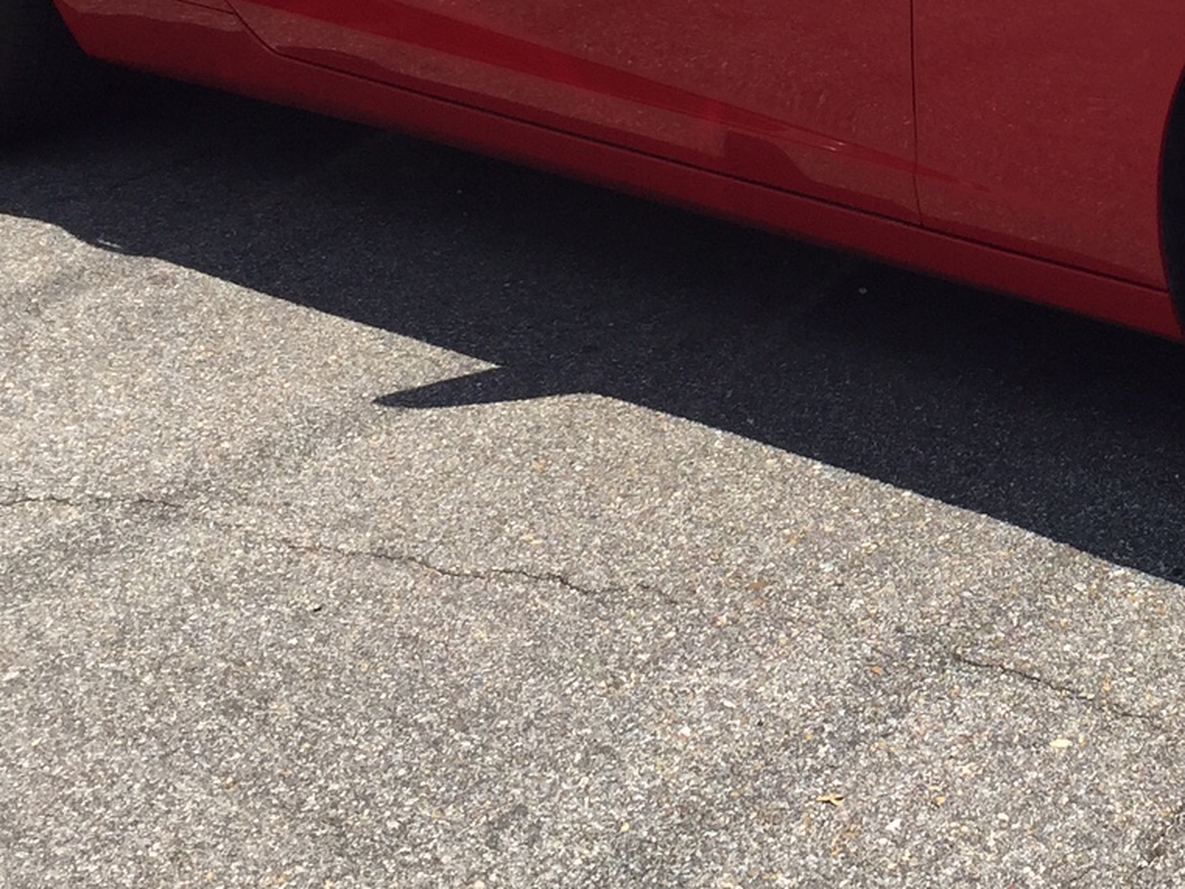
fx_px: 2671
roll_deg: +0.8
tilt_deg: -13.9
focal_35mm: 78
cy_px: -87
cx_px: 1140
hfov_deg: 24.1
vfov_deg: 18.2
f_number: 2.2
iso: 32
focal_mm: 4.15
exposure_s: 1/1199
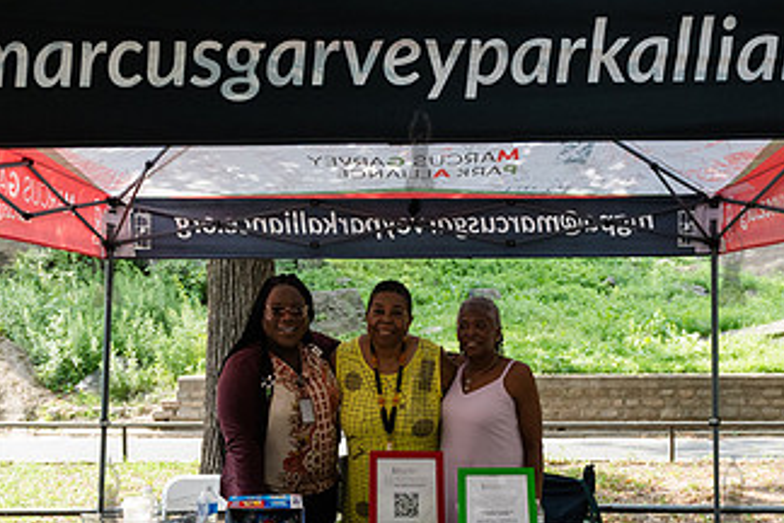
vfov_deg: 30.7
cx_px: 419
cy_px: 381
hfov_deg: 45.4
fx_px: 936
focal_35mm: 43
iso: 2000
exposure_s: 1/1600
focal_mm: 24
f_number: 3.5
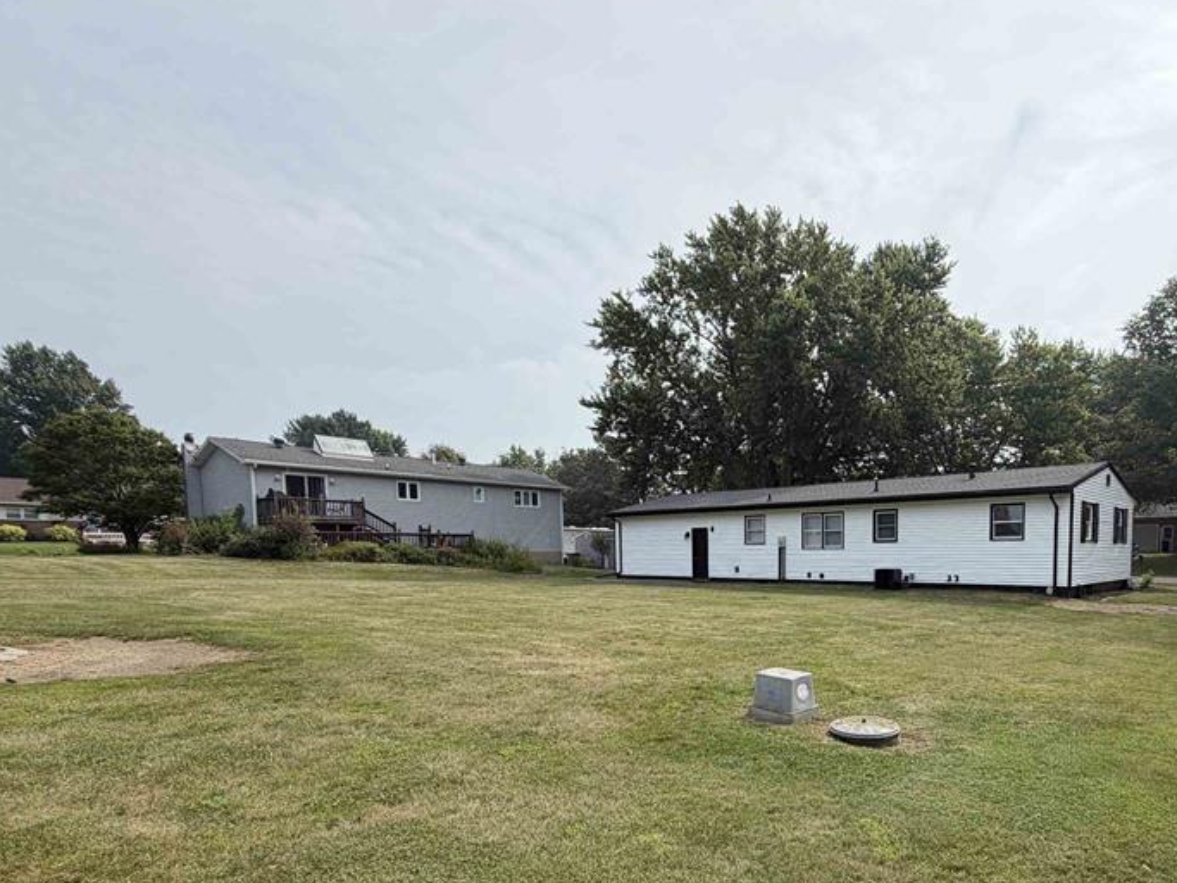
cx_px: 769
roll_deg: +1.0
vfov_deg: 61.3
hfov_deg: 76.9
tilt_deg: -4.6
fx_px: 714
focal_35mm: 21
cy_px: 612
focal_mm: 2.22
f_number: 2.2
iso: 25
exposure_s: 1/1189
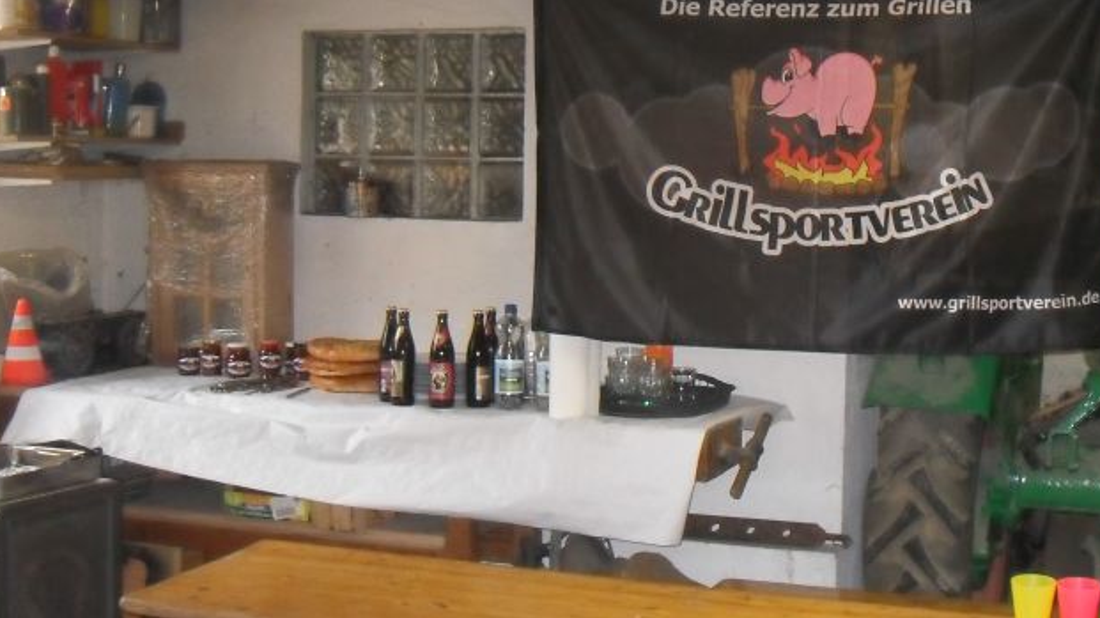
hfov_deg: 36.5
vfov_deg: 21.4
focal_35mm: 56
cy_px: 234
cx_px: 797
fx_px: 1633
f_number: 2.8
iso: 320
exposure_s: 1/45
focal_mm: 6.2
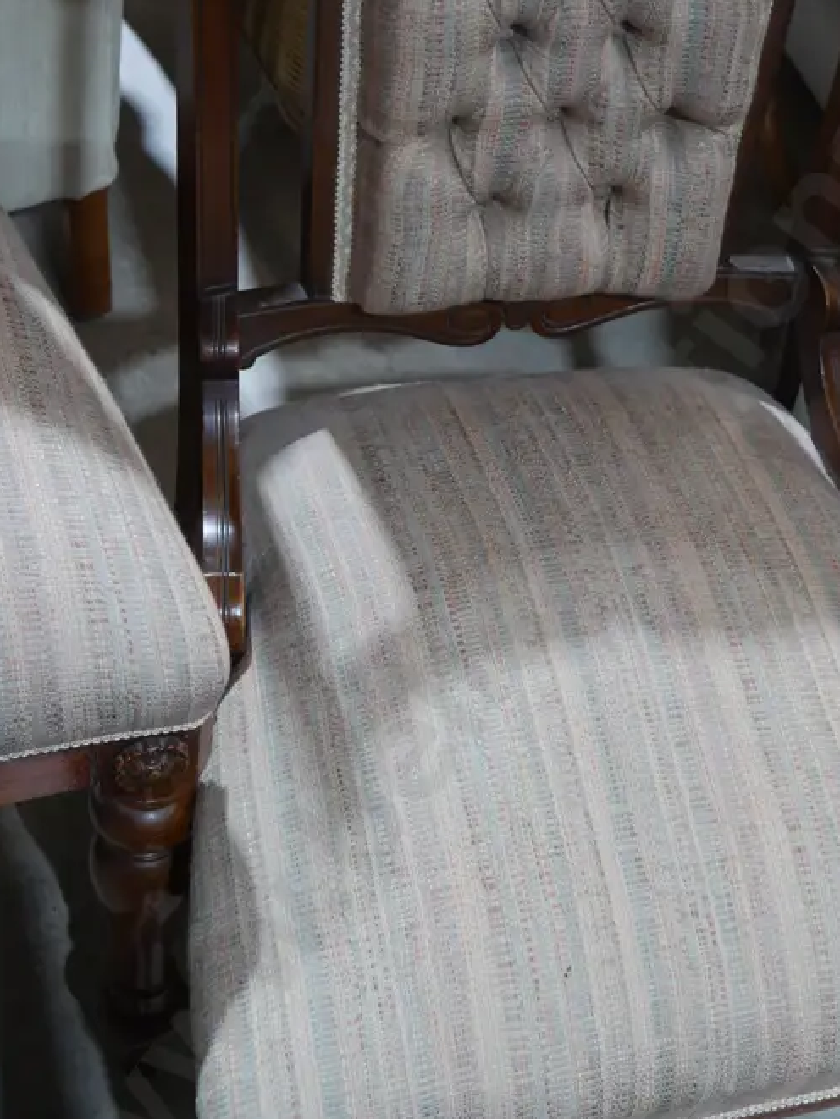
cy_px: 488
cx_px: 616
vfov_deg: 31.2
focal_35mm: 62
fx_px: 2005
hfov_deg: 23.5
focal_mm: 20
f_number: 4.5
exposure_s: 1/60
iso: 800
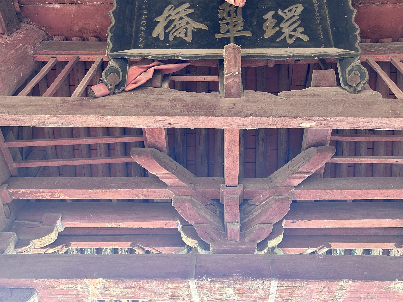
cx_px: 202
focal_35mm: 31
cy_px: 133
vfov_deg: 45.4
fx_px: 361
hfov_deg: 58.3
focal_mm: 5.7
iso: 125
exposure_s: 1/73
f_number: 1.5
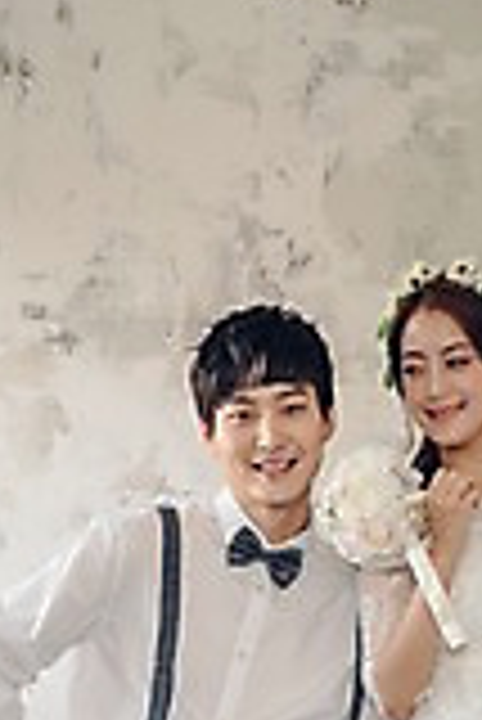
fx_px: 2505
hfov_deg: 11.0
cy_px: 873
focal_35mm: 125
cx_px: 331
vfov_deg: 15.7
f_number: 4
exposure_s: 1/125
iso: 200
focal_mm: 50
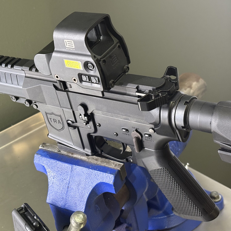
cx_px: 81
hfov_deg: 27.6
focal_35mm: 62
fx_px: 468
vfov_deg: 27.7
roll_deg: +12.9
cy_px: 116
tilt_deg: -29.9
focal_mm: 5.96
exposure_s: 1/40
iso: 160
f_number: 1.6
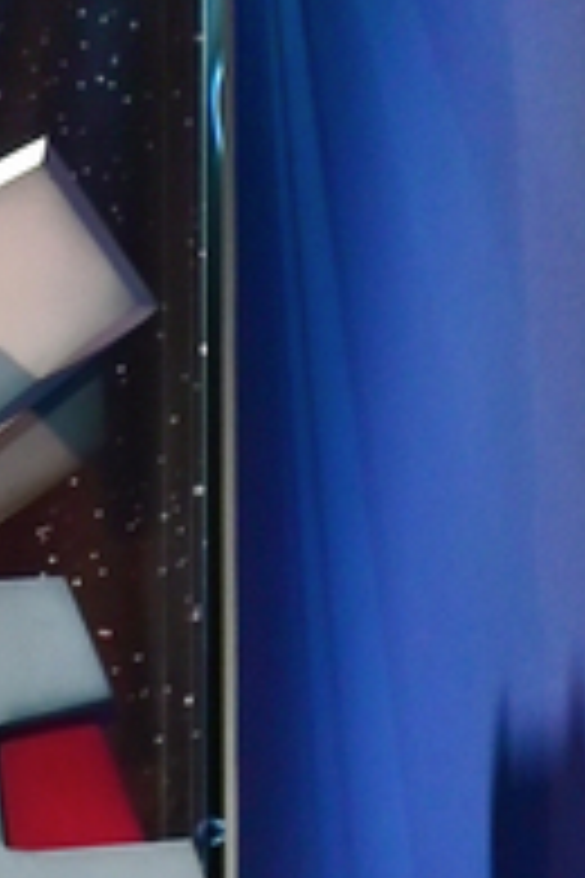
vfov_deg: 6.9
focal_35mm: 295
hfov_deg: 4.5
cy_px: 1220
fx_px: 7190
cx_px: -990
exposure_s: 1/13
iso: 400
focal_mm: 32.5
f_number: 5
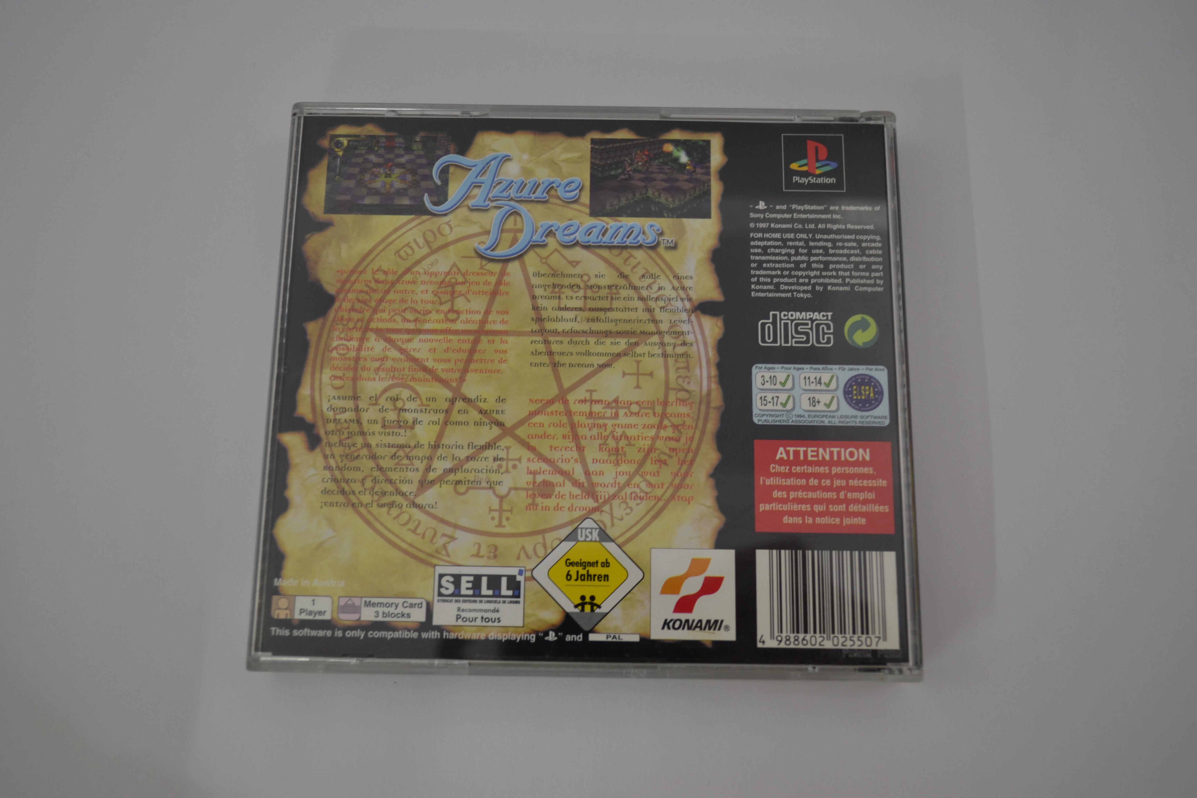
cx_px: 598
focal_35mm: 33
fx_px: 1097
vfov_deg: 40.0
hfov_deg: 57.2
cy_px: 399
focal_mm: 22
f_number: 3.8
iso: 400
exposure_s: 1/25
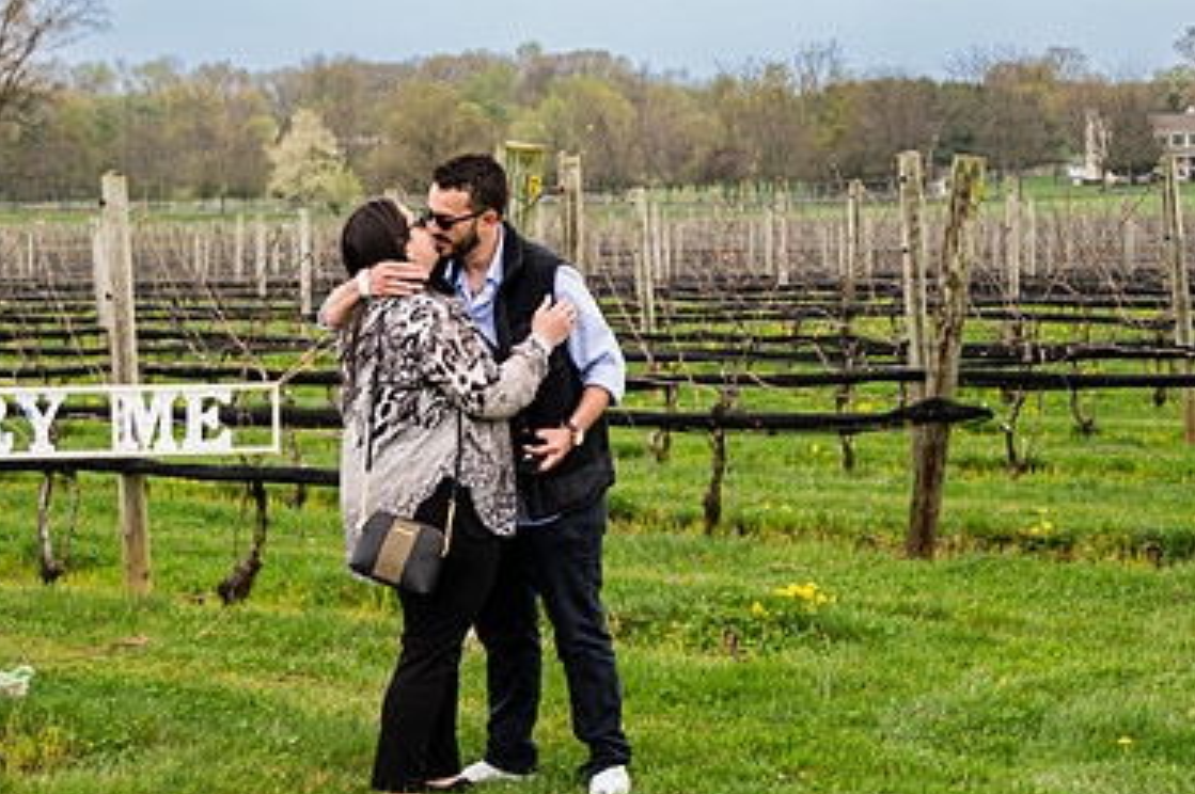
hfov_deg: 24.5
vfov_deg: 16.4
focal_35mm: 83
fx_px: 2753
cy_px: 332
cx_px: 514
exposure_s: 1/125
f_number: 4
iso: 64
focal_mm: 52
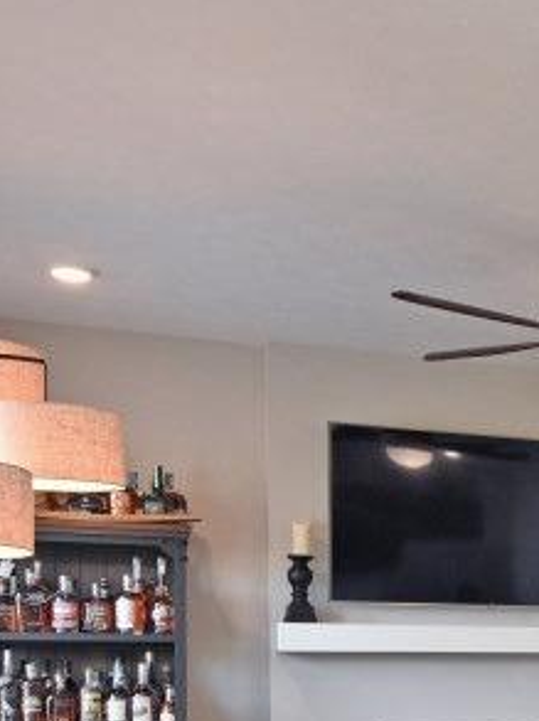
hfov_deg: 16.9
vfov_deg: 26.8
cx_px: 1014
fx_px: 1436
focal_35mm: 69
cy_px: 706
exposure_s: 1/60
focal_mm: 14
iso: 250
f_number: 4
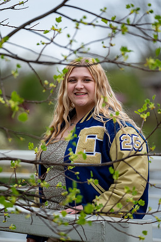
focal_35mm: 202
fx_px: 1355
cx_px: 80
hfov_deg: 6.8
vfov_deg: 10.2
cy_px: 121
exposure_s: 1/1000
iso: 250
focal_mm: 134.4
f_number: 2.8
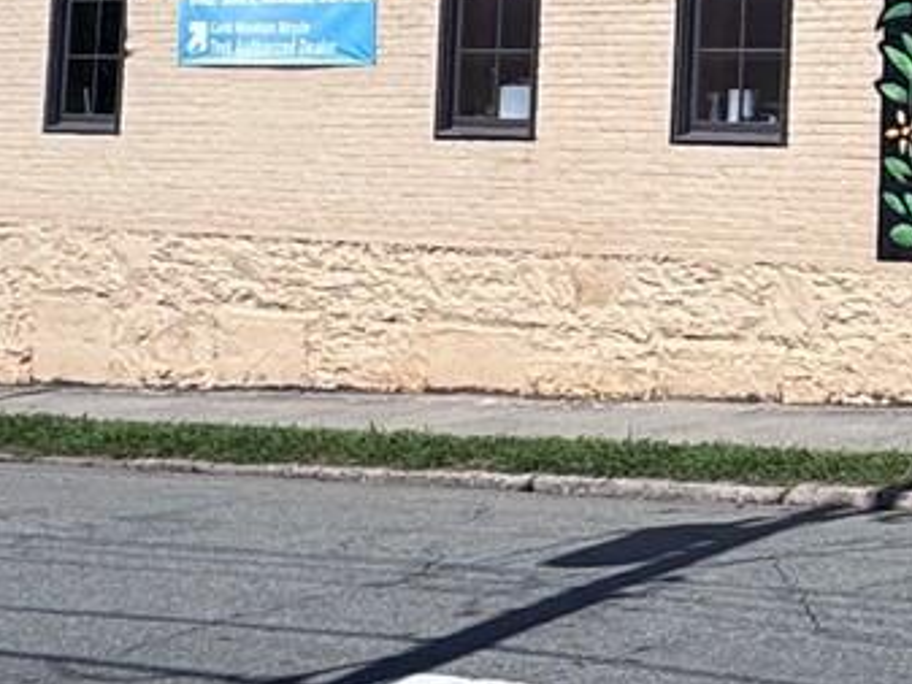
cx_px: 1448
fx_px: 2240
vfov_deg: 16.5
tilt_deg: +6.9
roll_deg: +0.8
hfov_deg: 19.4
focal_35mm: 85
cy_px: -170
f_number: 2.2
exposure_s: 1/2985
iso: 50
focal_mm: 2.22
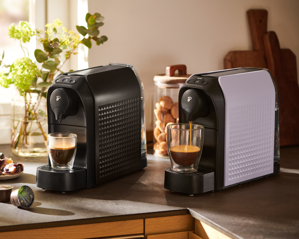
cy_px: 120
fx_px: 1053
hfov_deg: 16.2
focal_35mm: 119
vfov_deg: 13.0
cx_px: 129
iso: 500
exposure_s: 1/125
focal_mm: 105
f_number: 6.3
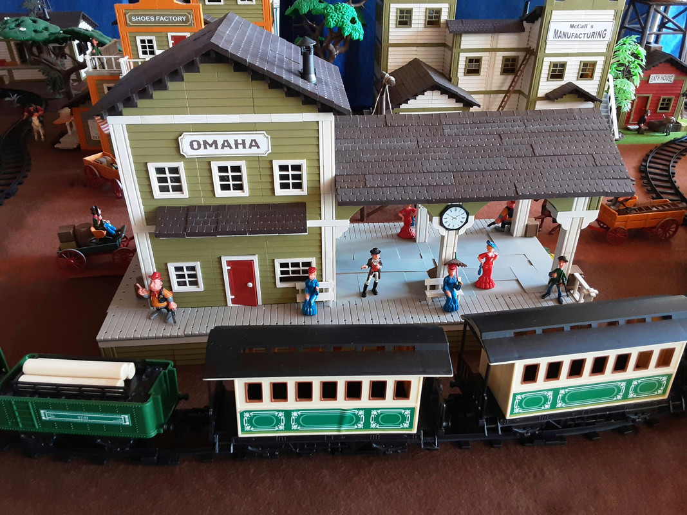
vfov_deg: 49.7
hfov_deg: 63.4
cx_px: 344
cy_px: 258
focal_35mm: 28
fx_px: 556
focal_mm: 2.9
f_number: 1.9
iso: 160
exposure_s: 1/25
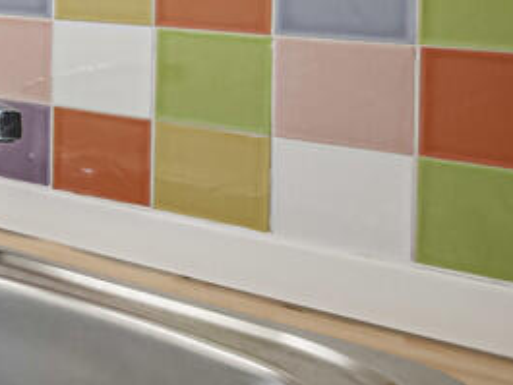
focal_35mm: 54
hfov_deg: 21.5
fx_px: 801
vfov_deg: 25.2
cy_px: -33
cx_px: -426
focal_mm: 7
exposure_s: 1/60
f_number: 4
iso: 400
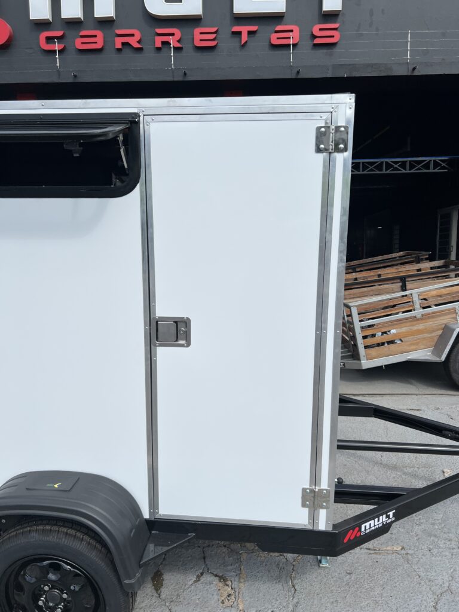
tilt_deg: -6.1
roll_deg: -0.9
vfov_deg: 67.3
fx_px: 460
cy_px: 306
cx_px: 230
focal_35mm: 26
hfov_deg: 53.1
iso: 50
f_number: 1.5
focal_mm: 5.7
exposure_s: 1/6579
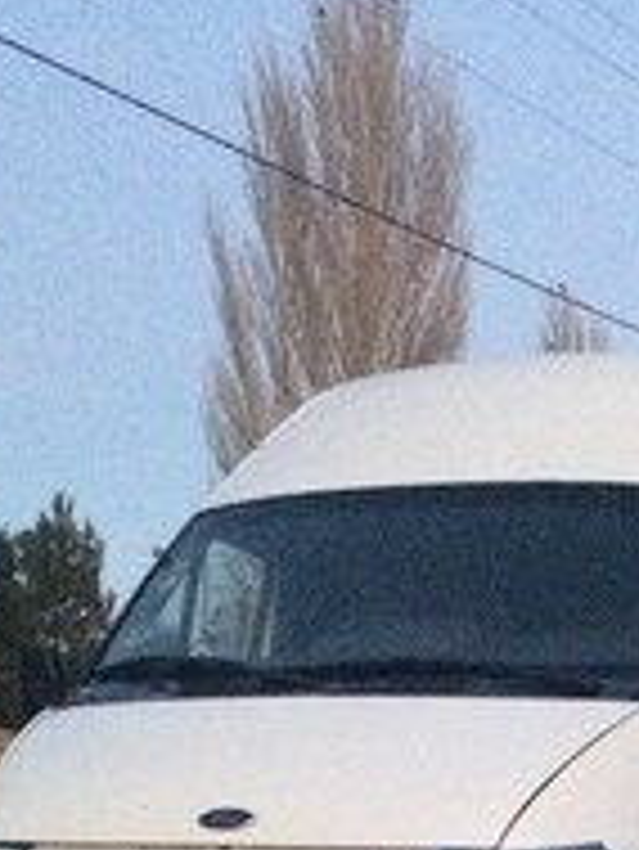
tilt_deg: -4.4
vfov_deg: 23.9
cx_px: 626
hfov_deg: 18.9
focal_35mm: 76
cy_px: 949
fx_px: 1868
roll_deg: -1.3
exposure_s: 1/17
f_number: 2.2
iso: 640
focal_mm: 4.15
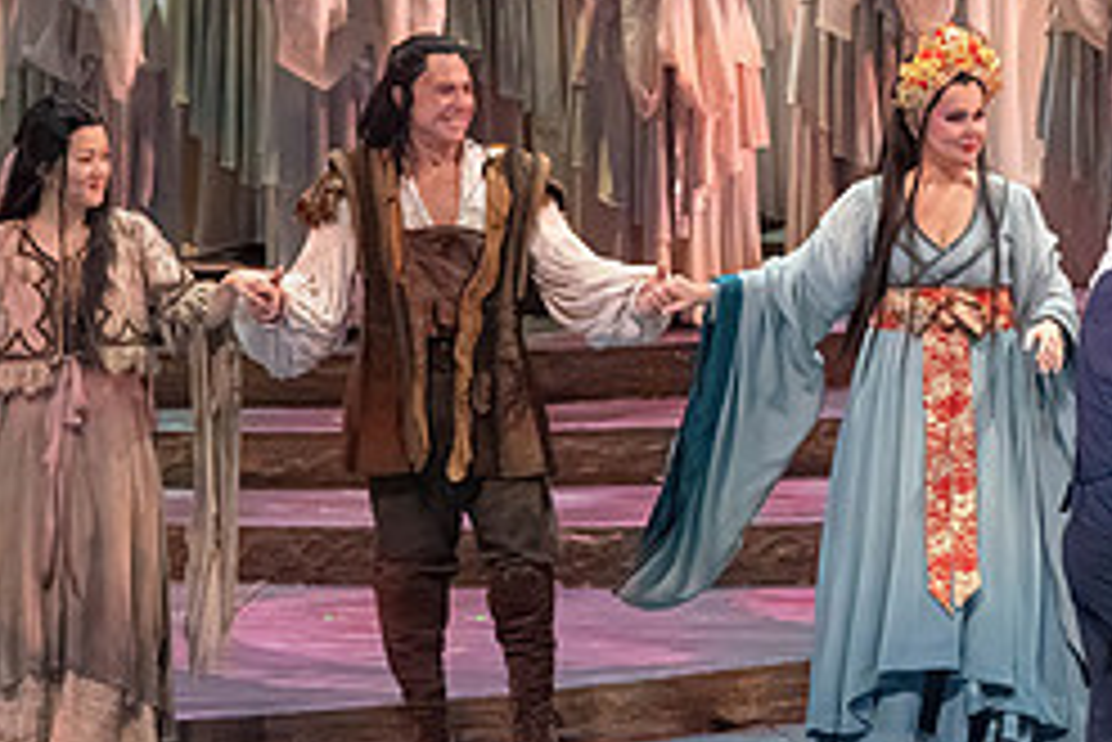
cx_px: 1040
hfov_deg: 5.7
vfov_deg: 3.8
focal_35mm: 362
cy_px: 268
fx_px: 11188
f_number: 10
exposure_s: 1/1000
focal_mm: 154
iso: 20000
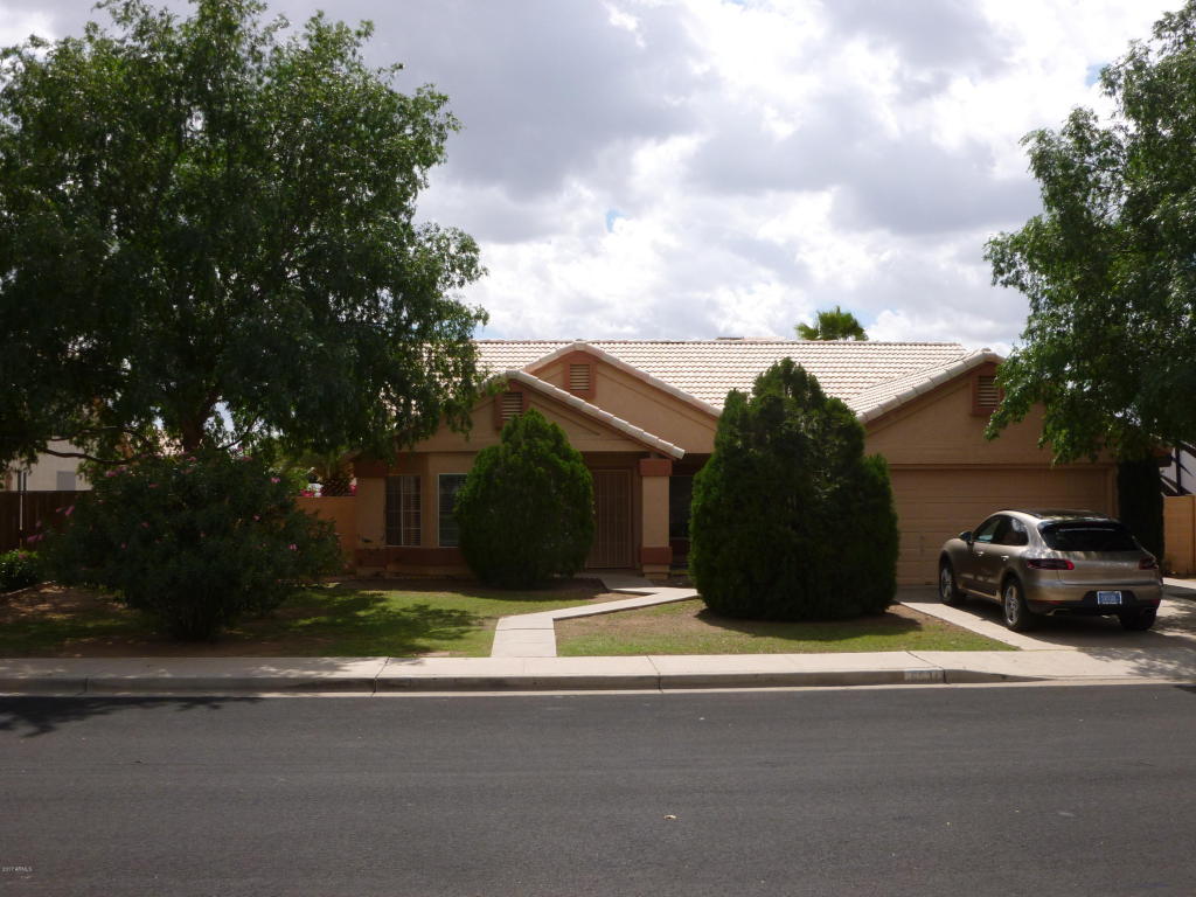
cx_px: 598
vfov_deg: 41.8
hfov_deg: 54.0
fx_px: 1175
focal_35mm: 34
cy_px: 448
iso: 100
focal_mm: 6.1
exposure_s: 1/1300
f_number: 3.6
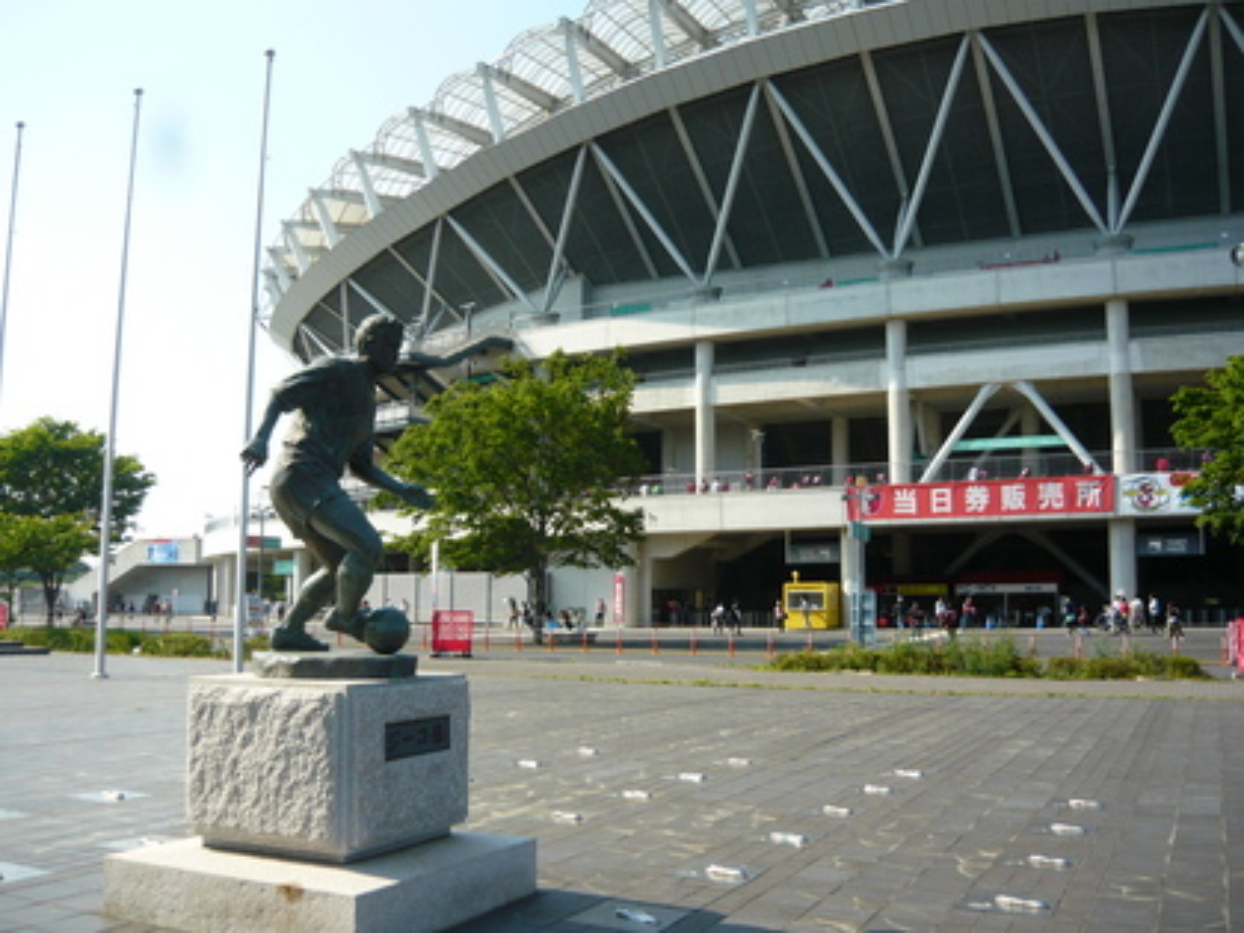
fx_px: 1186
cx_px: 622
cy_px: 466
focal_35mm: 33
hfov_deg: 55.4
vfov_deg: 42.9
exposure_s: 1/800
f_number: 2.8
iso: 100
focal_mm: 5.5
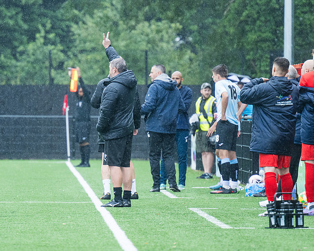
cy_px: 106
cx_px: 100
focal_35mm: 439
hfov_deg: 4.4
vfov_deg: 3.5
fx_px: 4080
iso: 1000
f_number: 4
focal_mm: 200
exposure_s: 1/800
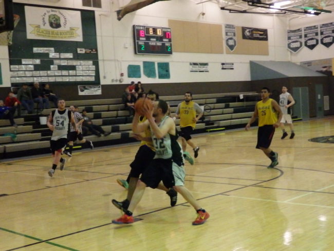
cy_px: 126
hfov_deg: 38.9
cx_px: 167
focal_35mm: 49
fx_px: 473
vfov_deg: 29.7
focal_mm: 8.9
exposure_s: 1/160
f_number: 4
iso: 3200
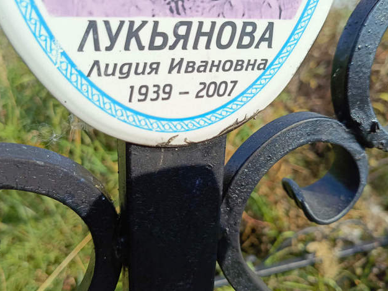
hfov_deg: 56.8
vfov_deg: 44.2
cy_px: 137
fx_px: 359
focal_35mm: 32
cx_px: 191
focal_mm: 4.76
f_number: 1.69
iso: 106
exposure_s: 1/1517
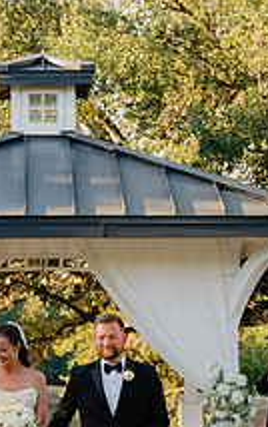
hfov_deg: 10.4
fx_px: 1470
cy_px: 368
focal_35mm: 126
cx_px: 57
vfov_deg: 16.4
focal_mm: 44
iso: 400
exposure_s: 1/500
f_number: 4
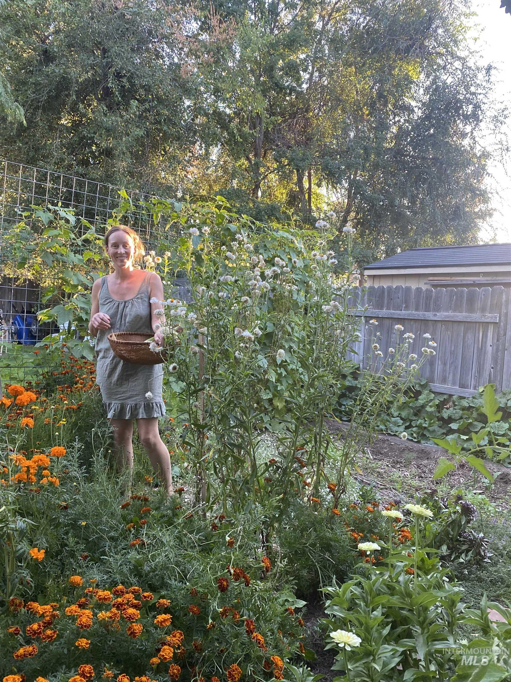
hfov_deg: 53.1
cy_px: 341
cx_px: 256
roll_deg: -2.4
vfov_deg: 67.3
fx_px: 512
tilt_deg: -4.6
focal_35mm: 26
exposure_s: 1/121
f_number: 1.8
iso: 125
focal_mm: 4.25
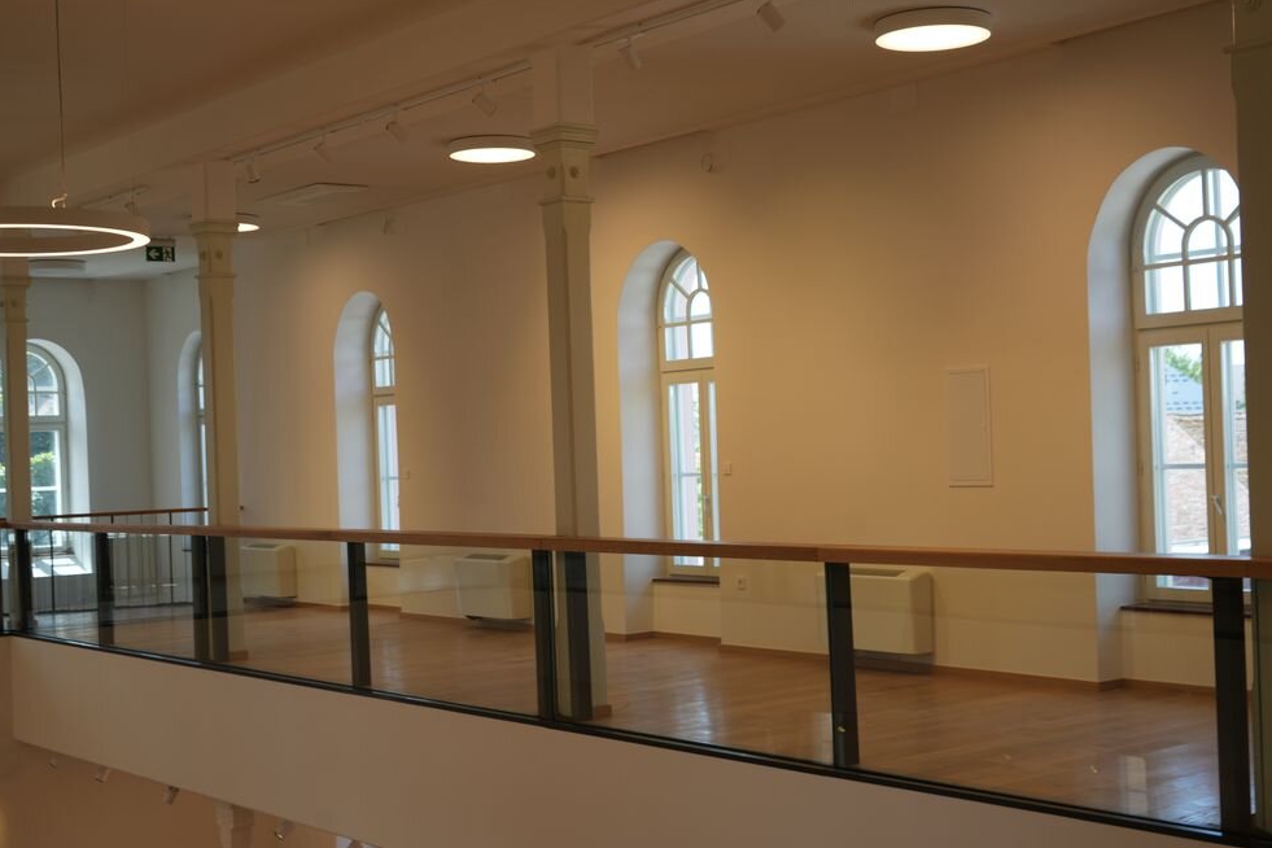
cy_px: 439
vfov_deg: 28.1
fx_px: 1696
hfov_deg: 41.1
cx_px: 648
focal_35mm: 48
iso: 100
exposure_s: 1/60
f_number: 5
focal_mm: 46
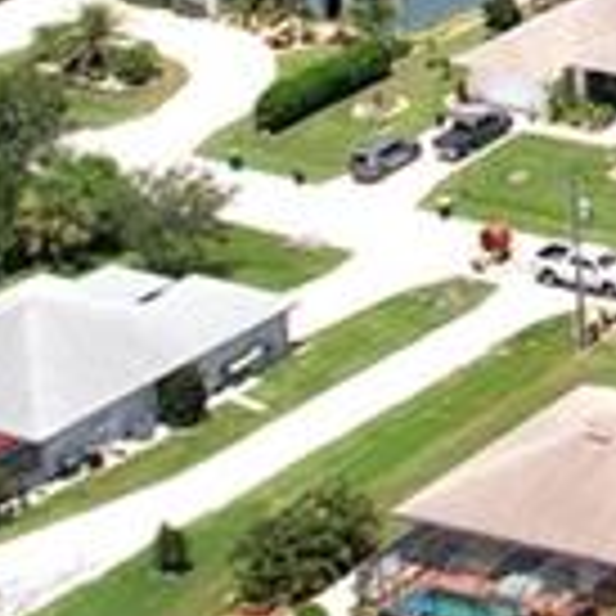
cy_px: -522
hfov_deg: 7.5
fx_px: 4389
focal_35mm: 218
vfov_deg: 7.8
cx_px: 1529
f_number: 2.8
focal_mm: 8.38
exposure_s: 1/2500
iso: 100
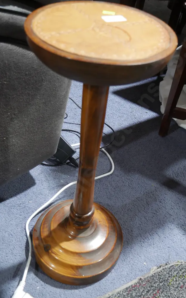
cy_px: 149
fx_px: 332
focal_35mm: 41
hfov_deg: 31.2
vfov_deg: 48.2
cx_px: 110
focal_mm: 19
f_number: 4.1
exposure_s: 1/60
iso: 1250
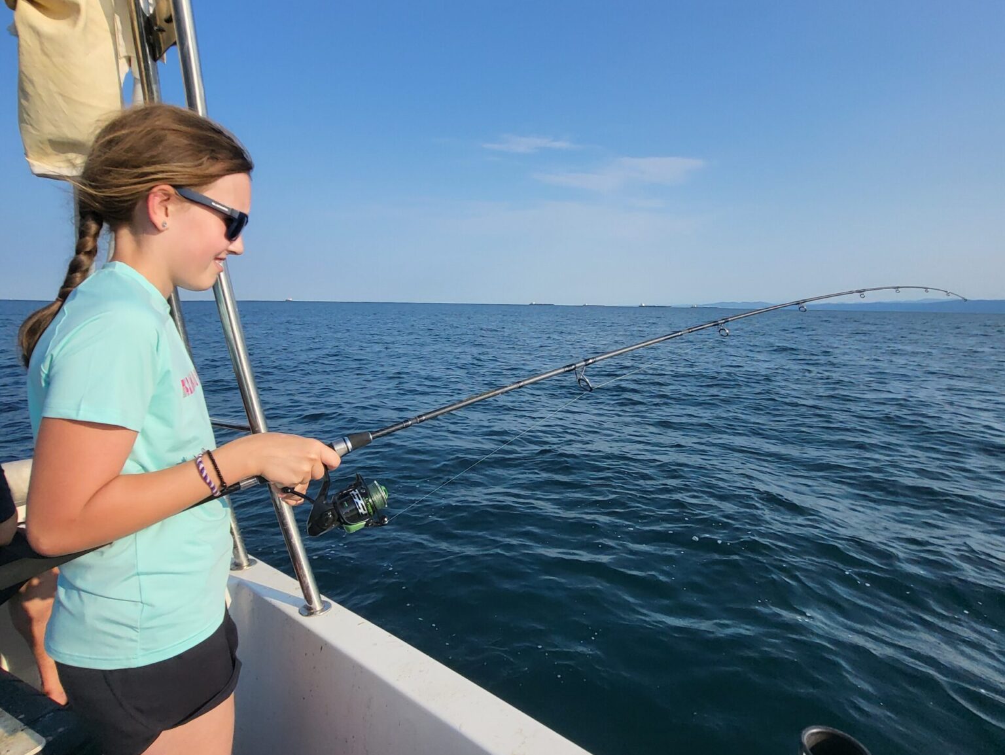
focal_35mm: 13
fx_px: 378
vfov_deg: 90.0
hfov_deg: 106.1
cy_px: 378
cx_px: 502
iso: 32
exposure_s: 1/1704
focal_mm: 1.74
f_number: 2.2
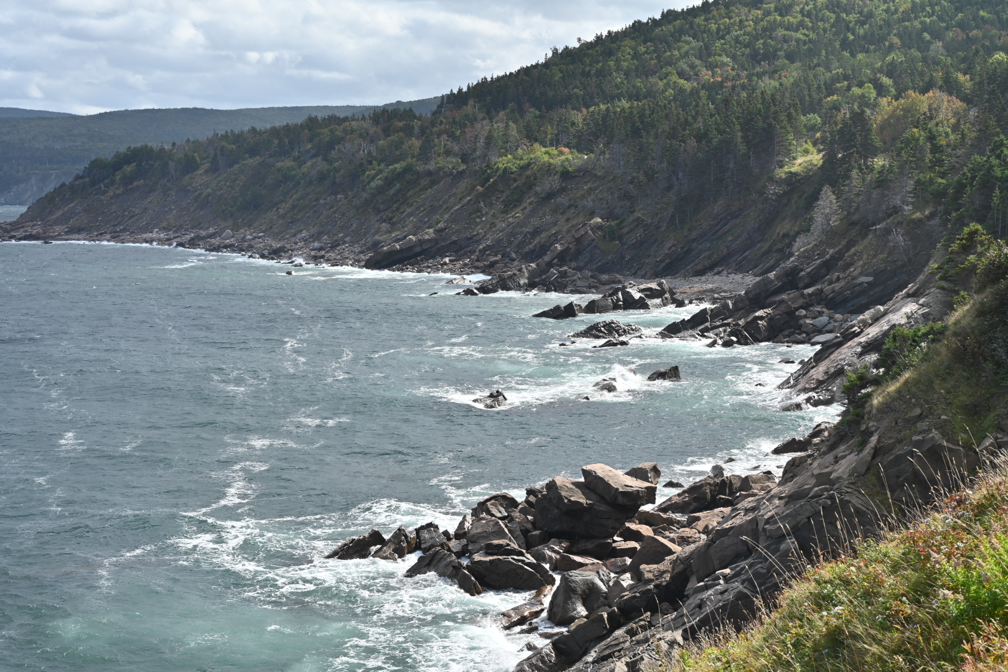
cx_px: 504
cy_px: 336
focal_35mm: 59
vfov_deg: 23.0
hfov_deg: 33.9
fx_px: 1652
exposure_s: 1/250
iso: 100
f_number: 9
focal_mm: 59
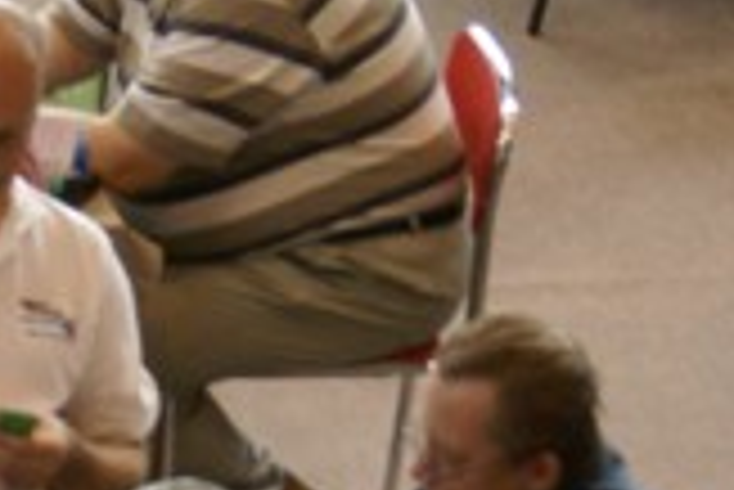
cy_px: 364
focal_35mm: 452
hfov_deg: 4.5
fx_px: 9224
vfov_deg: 3.0
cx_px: -86
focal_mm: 70
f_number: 5.6
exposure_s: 1/60
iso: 400
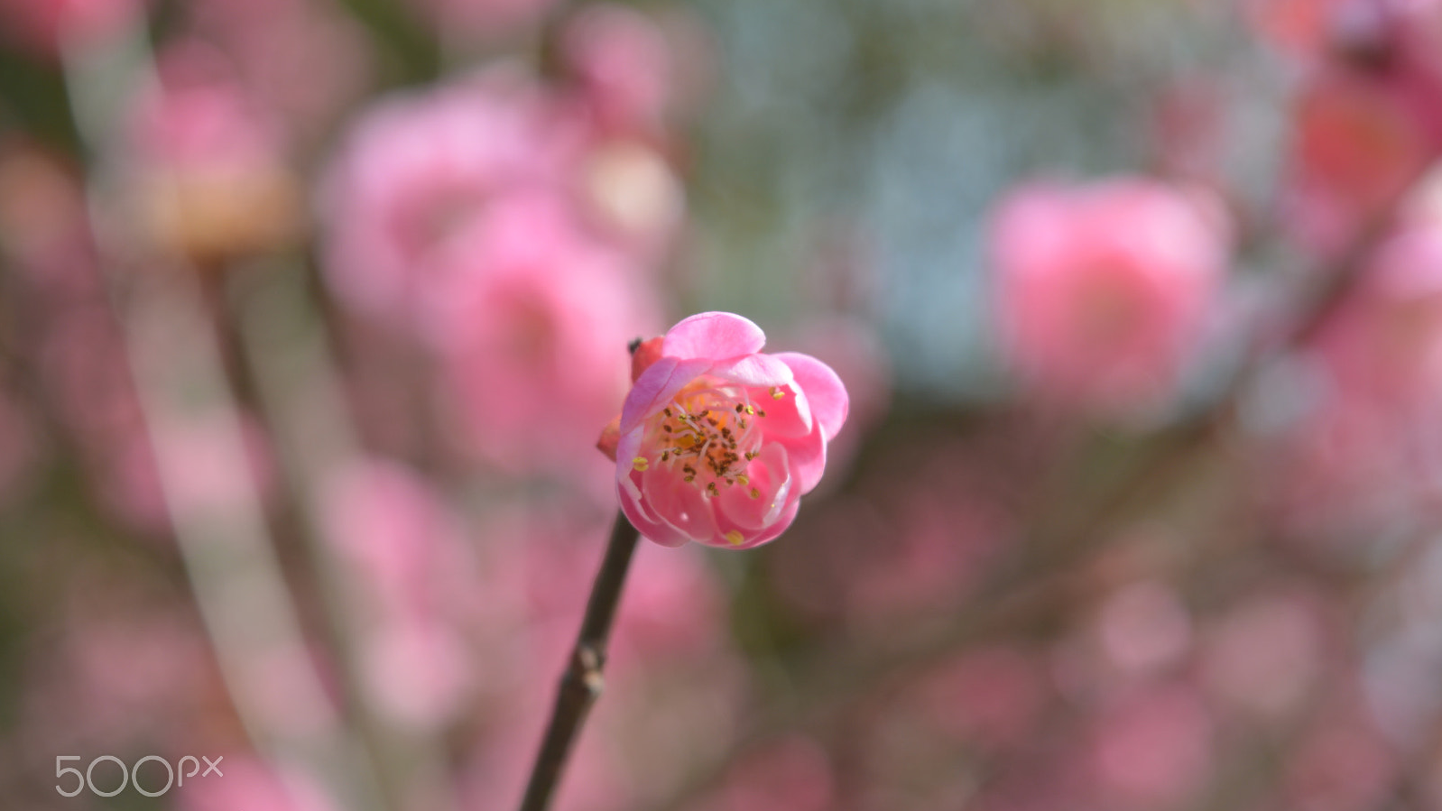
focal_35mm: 87
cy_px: 414
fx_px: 3308
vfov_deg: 14.0
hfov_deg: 24.6
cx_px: 721
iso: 100
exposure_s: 1/100
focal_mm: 55
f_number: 8
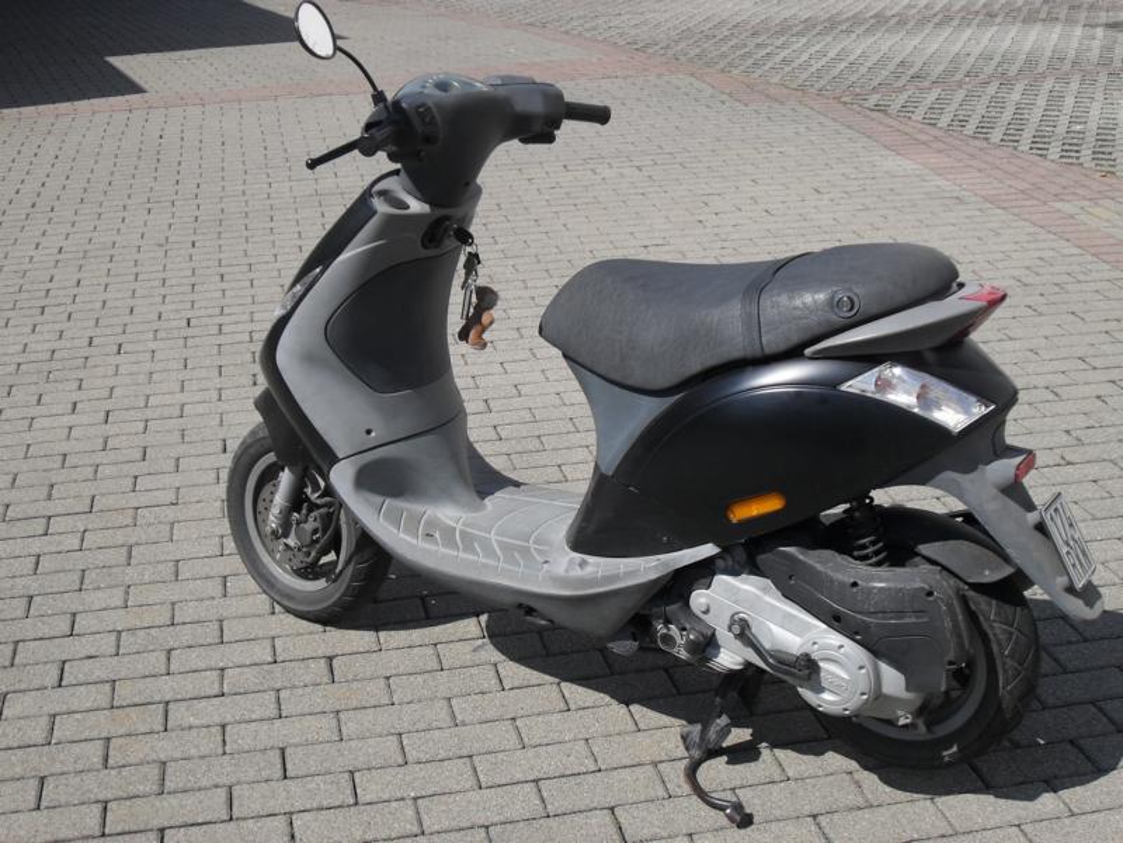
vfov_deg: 29.1
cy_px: 422
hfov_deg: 38.2
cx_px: 562
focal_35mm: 50
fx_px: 1622
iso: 100
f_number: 11.1
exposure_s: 1/125
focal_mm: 8.8
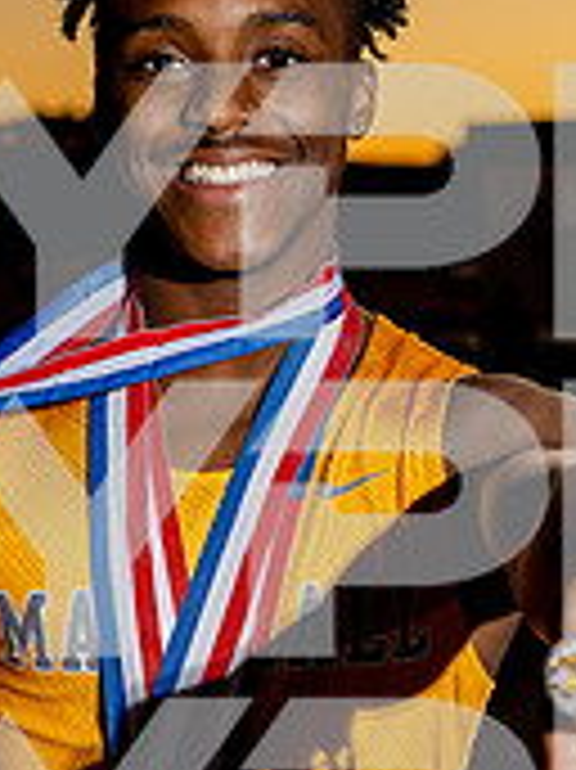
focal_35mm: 139
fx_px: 3088
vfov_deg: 14.2
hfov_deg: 10.6
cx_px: 198
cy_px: 522
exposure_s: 1/200
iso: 250
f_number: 4.5
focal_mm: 55
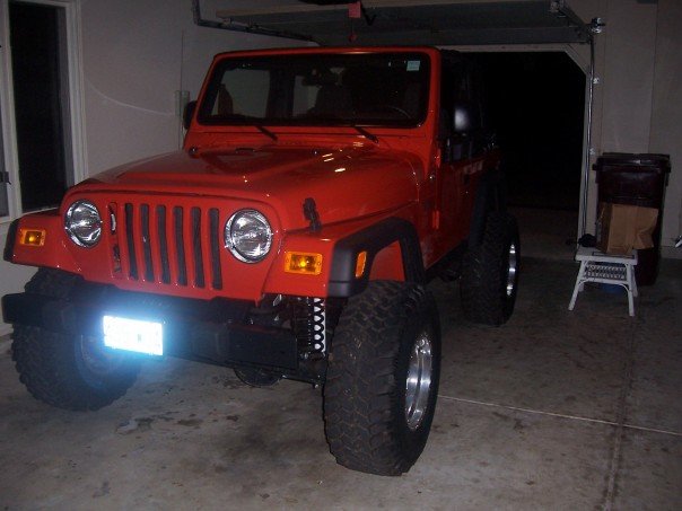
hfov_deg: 51.4
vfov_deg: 39.7
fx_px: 709
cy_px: 256
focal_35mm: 36
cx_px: 341
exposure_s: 1/60
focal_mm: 6
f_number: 3
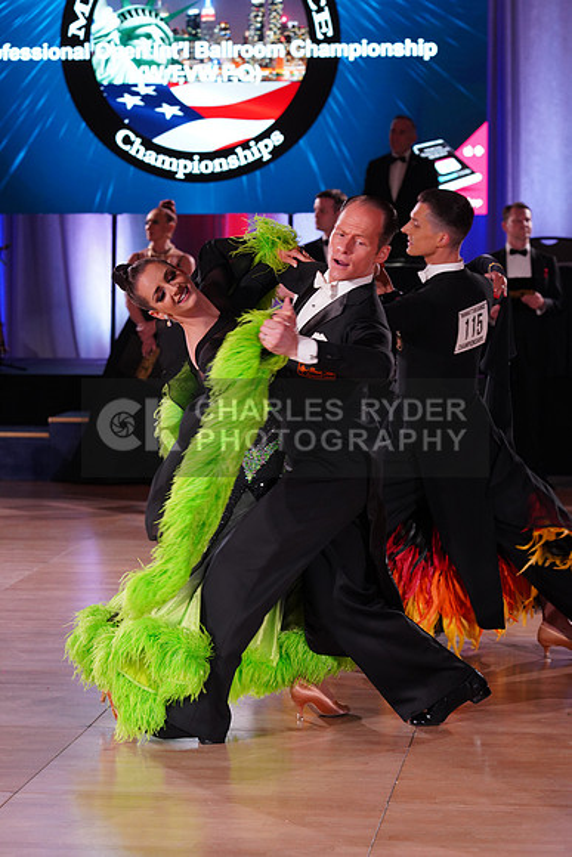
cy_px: 428
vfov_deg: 19.5
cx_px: 286
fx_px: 2501
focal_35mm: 105
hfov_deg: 13.0
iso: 1600
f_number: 5.6
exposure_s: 1/160
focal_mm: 105
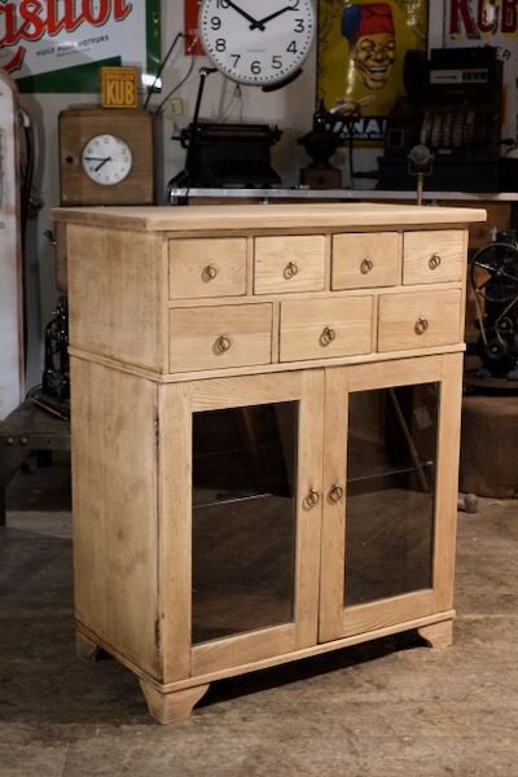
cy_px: 388
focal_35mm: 53
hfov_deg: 25.5
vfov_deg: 37.5
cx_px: 259
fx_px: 1144
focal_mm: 35
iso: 3200
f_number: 4
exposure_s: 1/125
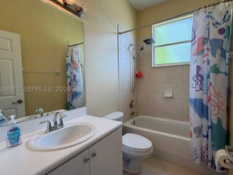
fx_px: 114
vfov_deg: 74.7
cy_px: 89
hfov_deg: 90.9
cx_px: 125
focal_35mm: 17
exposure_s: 1/120
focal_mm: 2.22
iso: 125
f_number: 2.2
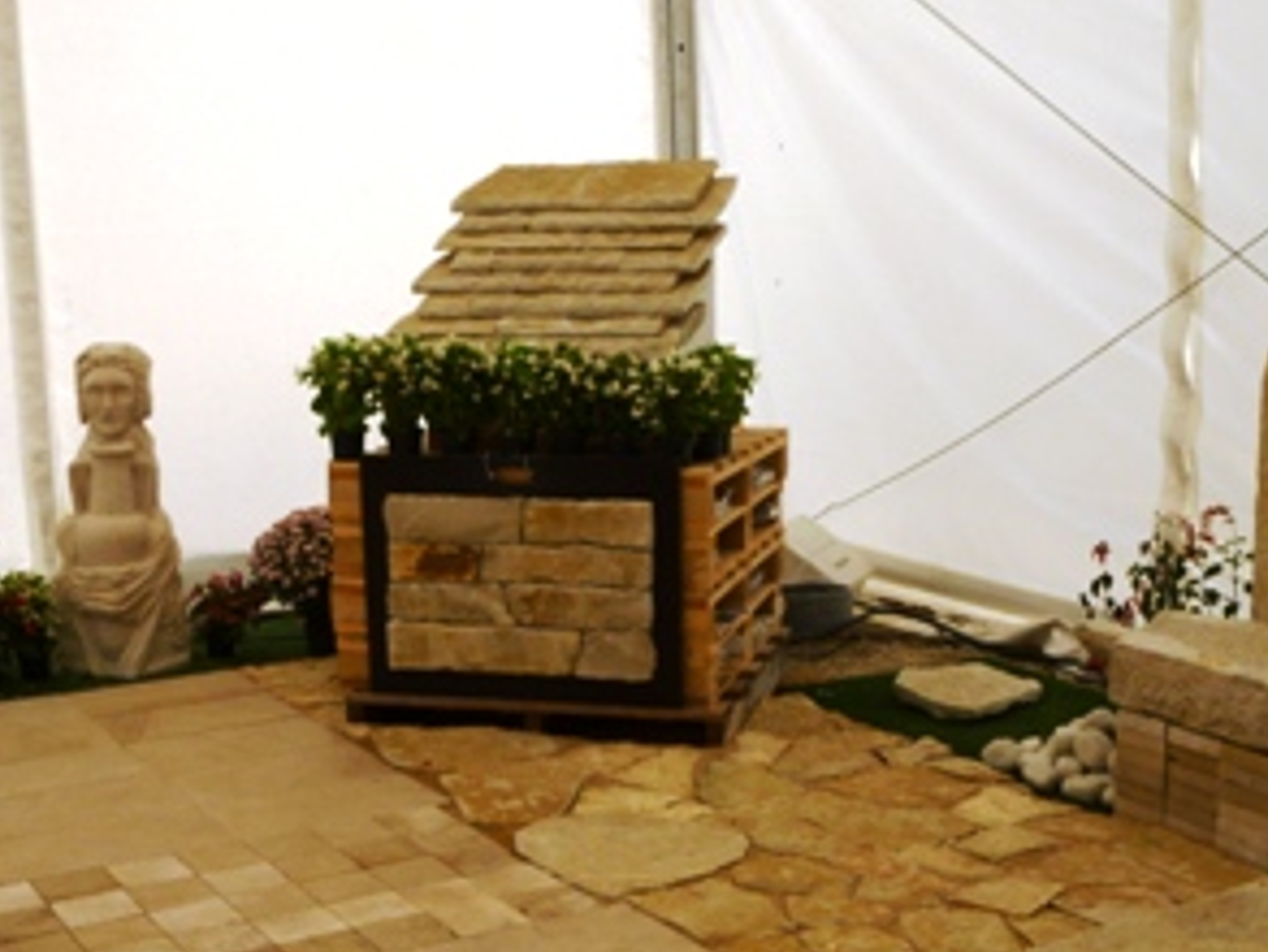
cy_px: 614
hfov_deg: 36.8
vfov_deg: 27.9
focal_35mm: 52
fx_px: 1906
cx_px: 615
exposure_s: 1/200
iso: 100
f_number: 3.5
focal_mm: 6
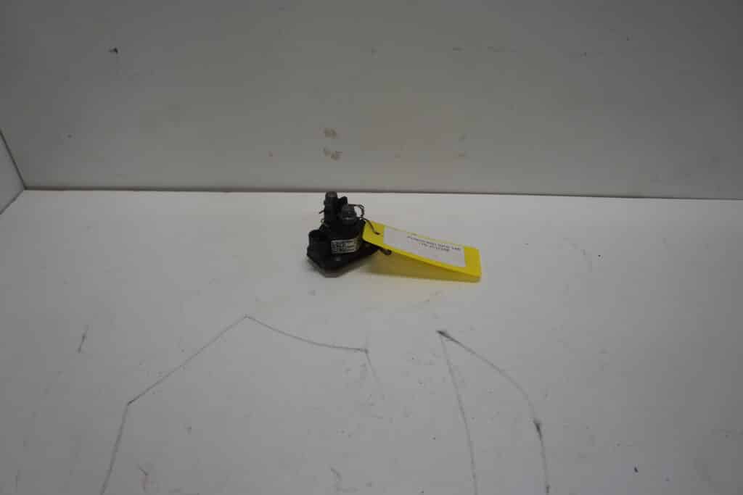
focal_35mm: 27
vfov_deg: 47.9
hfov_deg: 67.4
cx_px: 372
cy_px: 248
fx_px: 557
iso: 100
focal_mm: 18
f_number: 5
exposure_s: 1/80
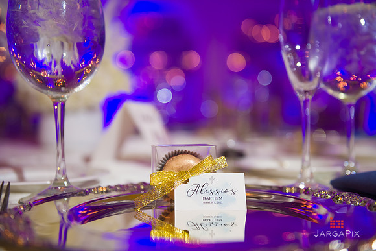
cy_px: 126
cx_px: 188
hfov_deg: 39.6
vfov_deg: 27.0
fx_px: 522
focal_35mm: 50
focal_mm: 50
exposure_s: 1/125
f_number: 3.2
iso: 1000
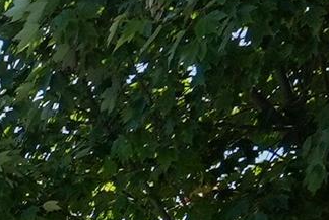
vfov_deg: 10.7
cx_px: -669
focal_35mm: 101
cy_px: 599
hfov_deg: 11.3
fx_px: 924
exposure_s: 1/250
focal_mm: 16
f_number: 10
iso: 800
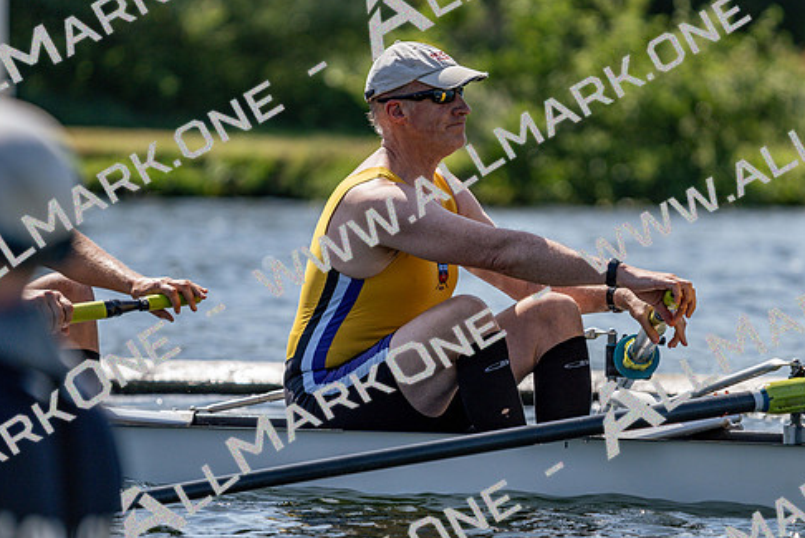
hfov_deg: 4.8
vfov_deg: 3.2
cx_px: 457
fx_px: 9579
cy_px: 302
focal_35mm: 428
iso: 250
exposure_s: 1/2000
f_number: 6.3
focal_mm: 359
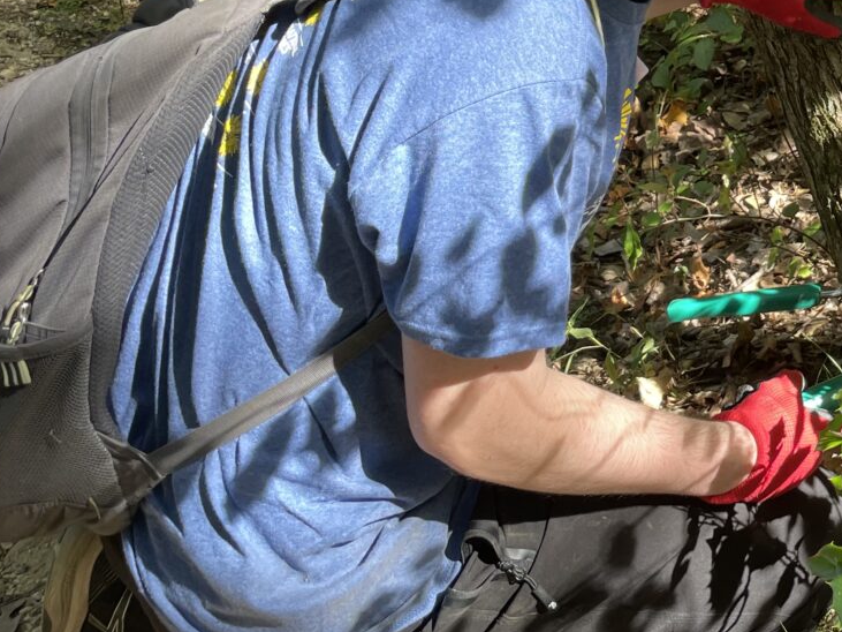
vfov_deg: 21.8
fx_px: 1556
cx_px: 1001
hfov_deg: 26.9
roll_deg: -1.7
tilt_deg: -34.3
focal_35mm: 64
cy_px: -44
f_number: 1.6
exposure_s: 1/121
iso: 32
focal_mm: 4.2
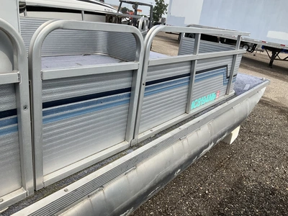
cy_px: 108
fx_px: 241
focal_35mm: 29
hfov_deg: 61.7
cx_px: 144
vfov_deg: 48.2
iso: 25
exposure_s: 1/1412
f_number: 1.8
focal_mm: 3
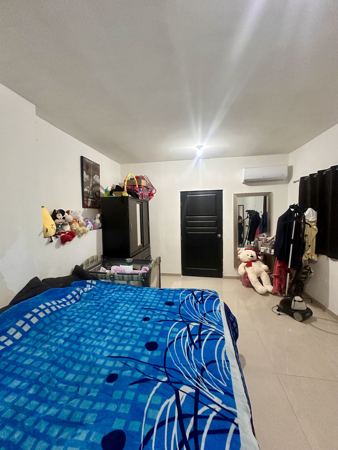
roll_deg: +1.1
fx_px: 182
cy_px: 225
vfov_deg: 102.1
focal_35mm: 14
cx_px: 169
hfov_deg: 85.7
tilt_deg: -4.0
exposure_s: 1/60
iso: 400
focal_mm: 2.22
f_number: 2.2
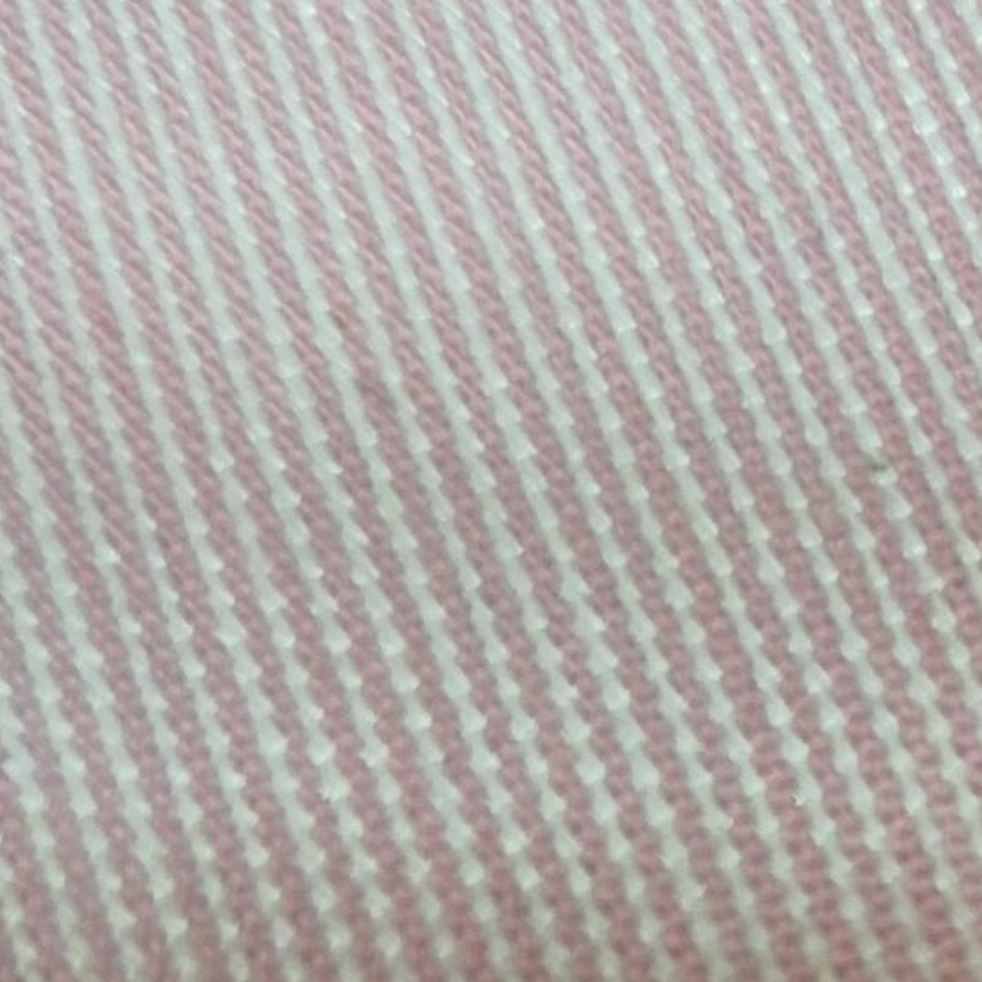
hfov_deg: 16.5
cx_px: 1466
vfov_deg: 16.2
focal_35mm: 96
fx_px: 3081
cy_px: 1567
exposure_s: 1/120
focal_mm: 5.4
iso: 640
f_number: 1.8
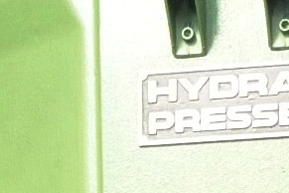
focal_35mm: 183
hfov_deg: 11.2
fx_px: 1469
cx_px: 150
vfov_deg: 6.7
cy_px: 591
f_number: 3.3
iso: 200
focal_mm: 4.5
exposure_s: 1/400
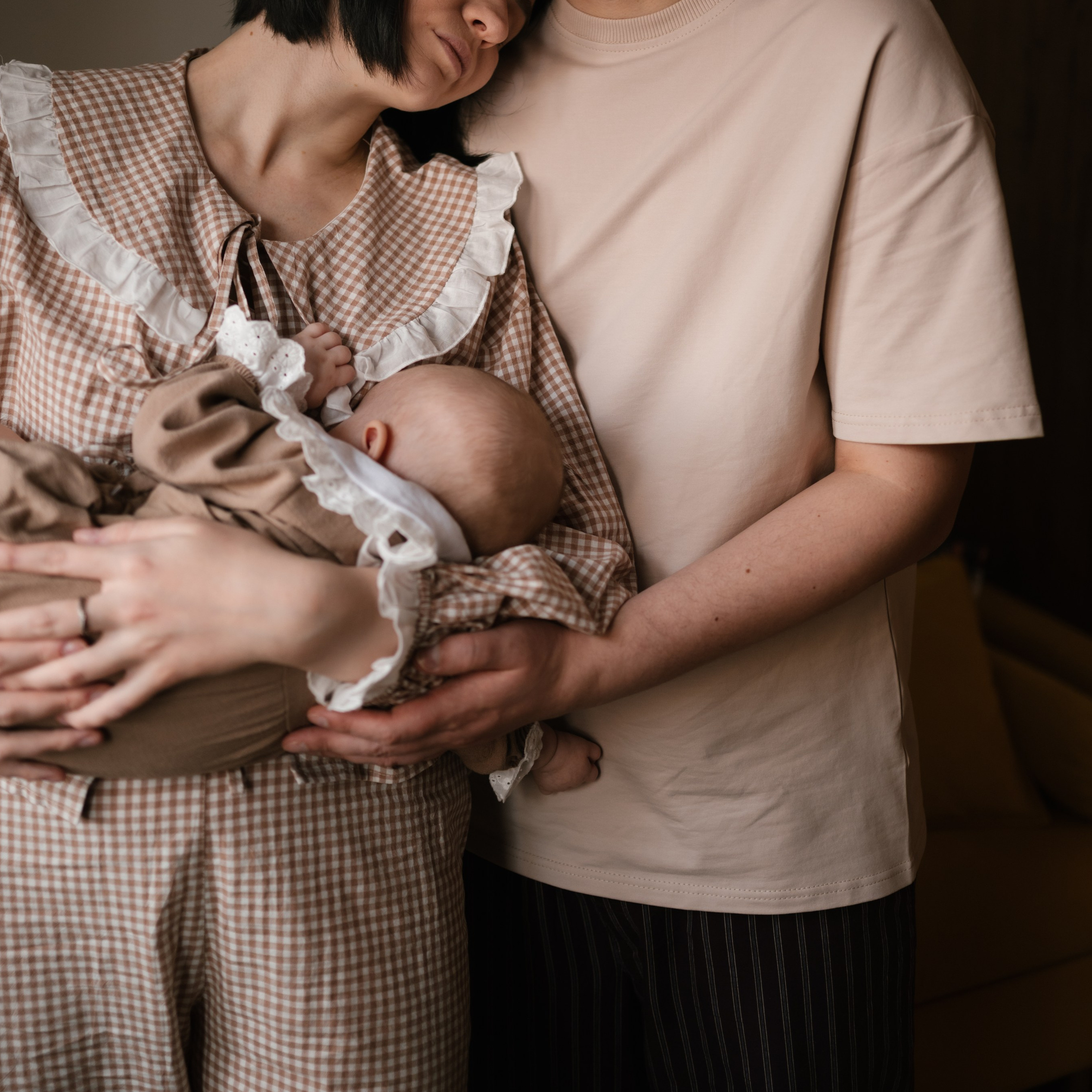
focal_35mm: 45
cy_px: 332
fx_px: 1606
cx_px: 541
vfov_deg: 37.0
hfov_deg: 37.6
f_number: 1.8
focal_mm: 35
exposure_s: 1/250
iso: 200
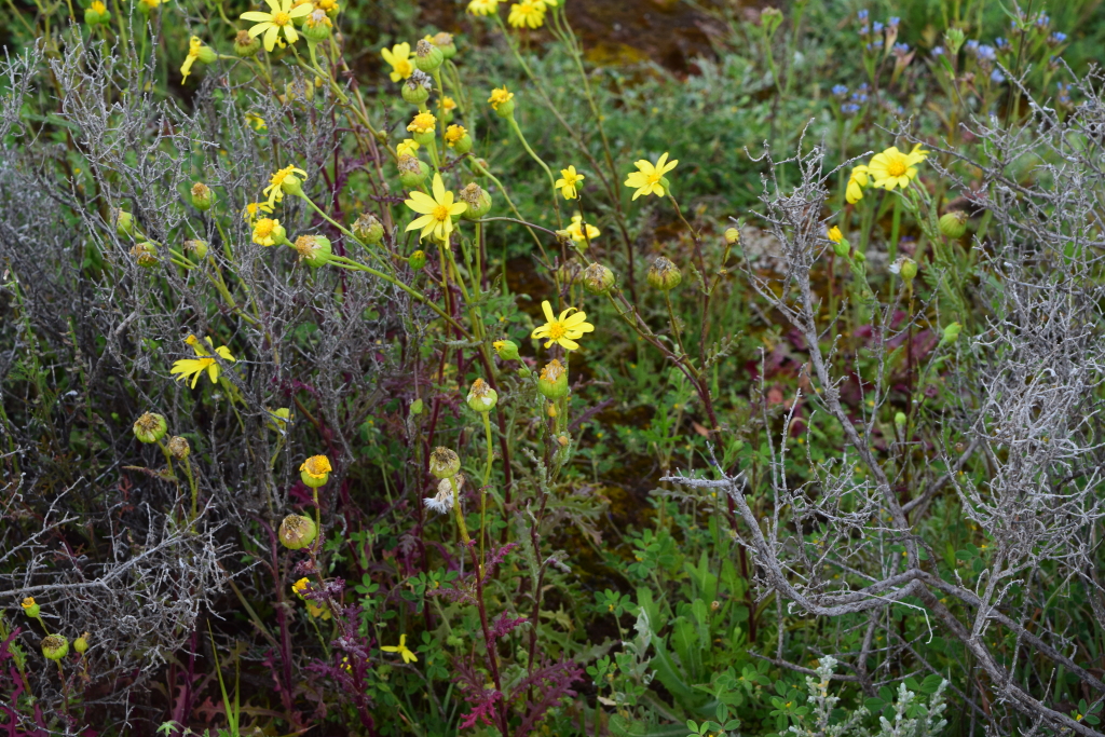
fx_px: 1750
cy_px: 368
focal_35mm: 57
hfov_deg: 35.0
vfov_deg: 23.8
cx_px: 552
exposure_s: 1/160
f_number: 9
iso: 400
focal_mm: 38
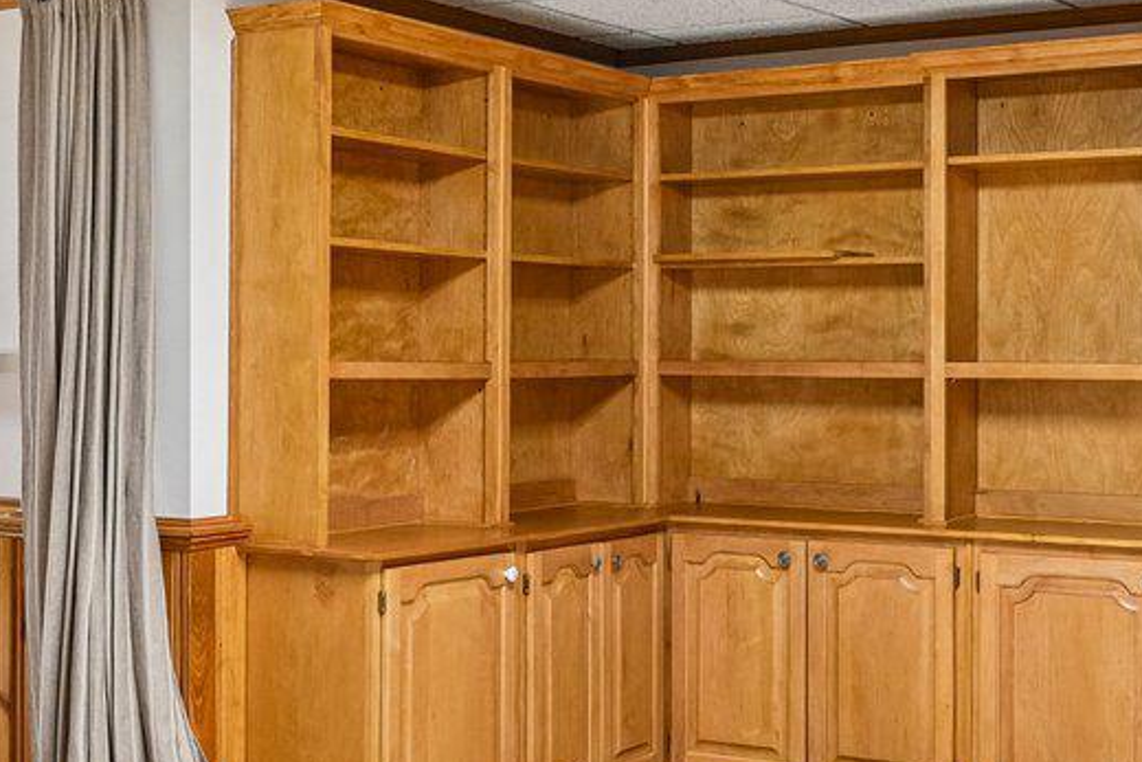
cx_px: 556
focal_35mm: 63
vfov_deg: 21.6
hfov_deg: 31.9
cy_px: 359
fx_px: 1999
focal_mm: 16
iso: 800
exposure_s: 1/13
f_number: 8
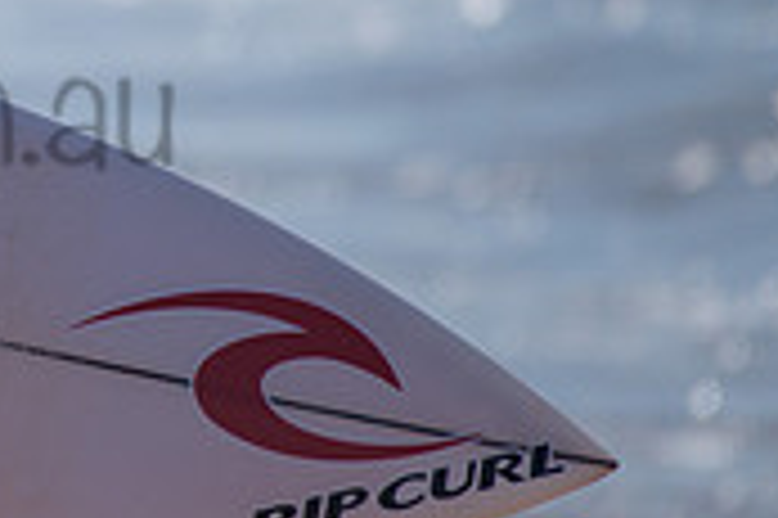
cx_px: -301
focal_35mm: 1681
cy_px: 61
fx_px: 36293
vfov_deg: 0.8
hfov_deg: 1.2
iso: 200
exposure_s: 1/2500
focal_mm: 500
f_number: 5.6
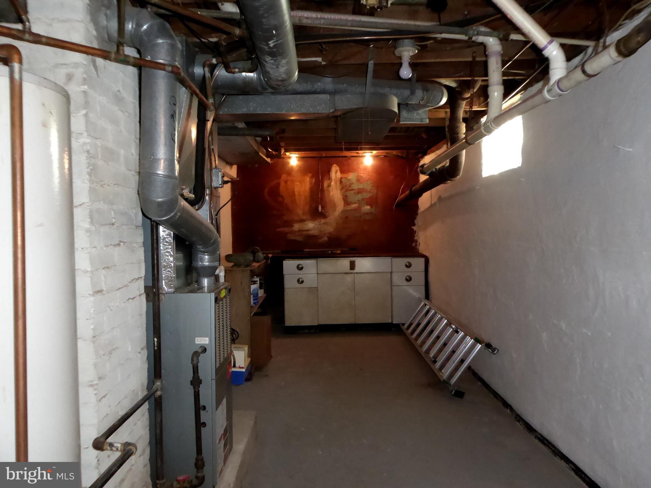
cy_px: 244
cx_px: 326
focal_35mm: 29
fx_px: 545
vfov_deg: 48.2
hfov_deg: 61.7
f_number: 3.5
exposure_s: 1/60
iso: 800
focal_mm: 5
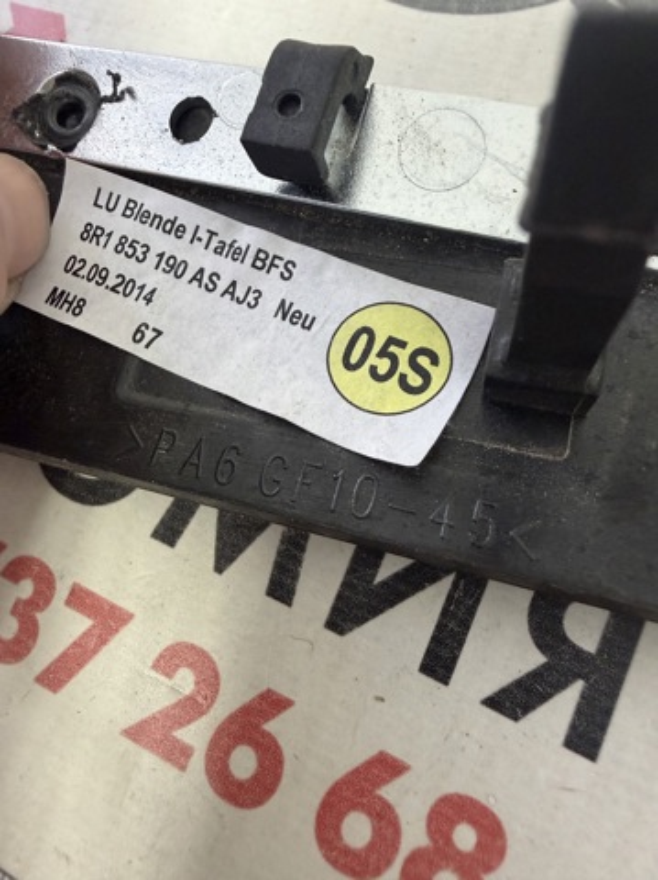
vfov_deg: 71.7
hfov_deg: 56.7
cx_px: 329
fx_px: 609
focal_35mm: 24
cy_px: 440
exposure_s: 1/50
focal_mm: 2.22
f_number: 2.2
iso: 250
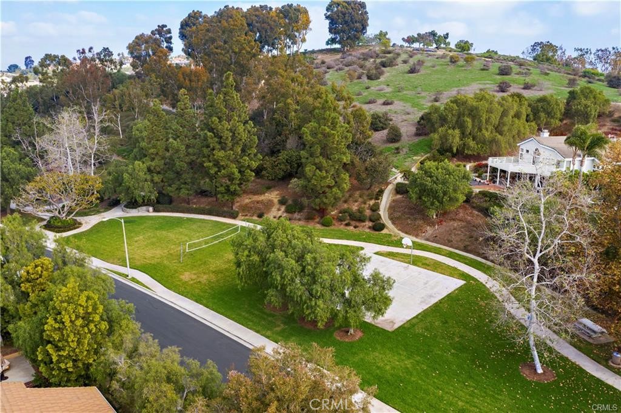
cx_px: 310
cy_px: 206
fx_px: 483
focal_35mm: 28
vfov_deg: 46.3
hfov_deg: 65.5
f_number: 5.6
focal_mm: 10.26
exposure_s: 1/160
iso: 100
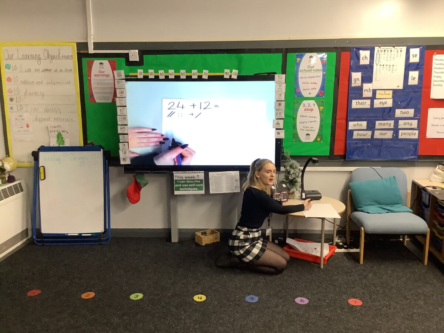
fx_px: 398
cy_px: 166
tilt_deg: -11.4
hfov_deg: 58.4
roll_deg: +0.8
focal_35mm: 31
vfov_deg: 45.4
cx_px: 222
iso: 200
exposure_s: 1/60
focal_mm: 3.3
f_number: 2.4
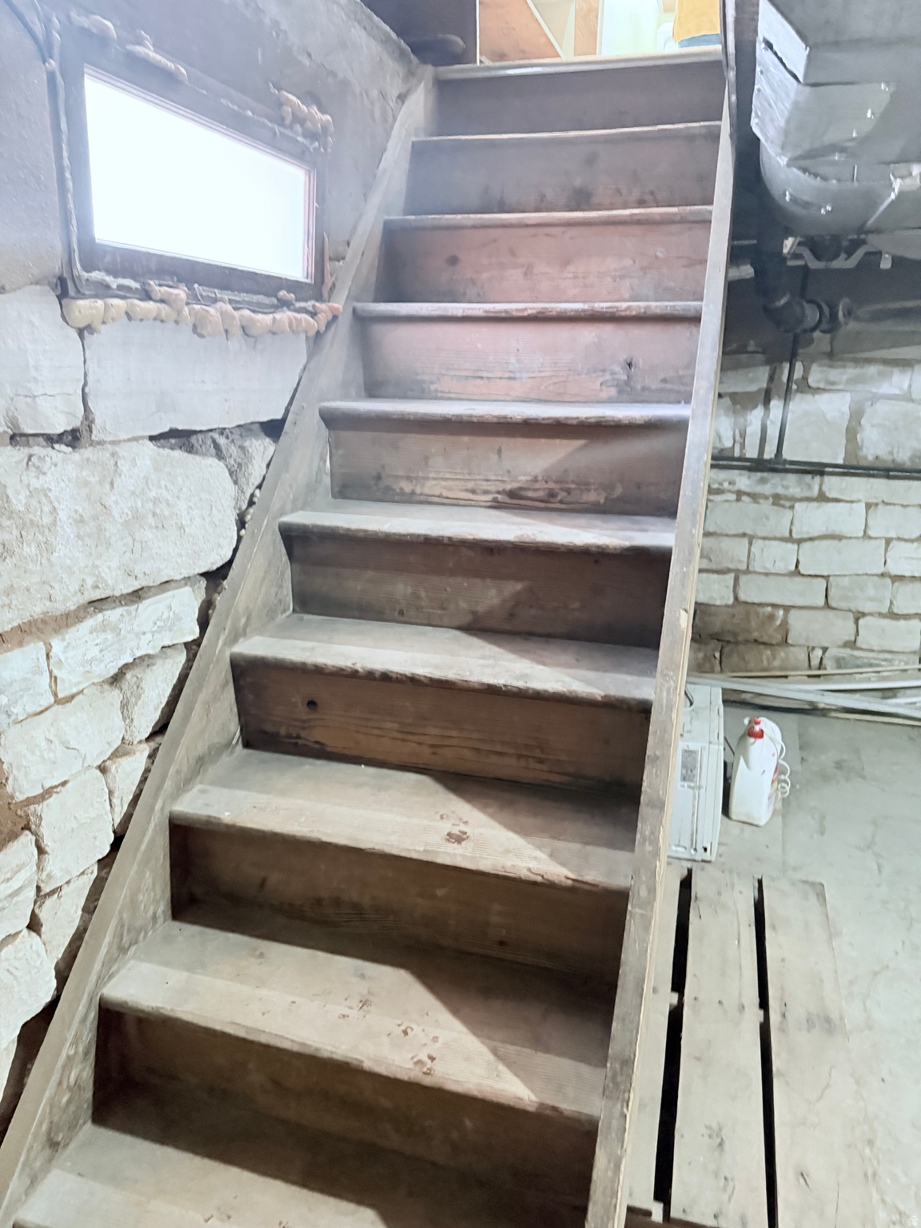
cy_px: 614
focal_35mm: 24
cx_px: 460
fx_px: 851
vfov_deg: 71.6
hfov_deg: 56.8
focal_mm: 6.76
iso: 1000
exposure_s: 1/34
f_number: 1.78
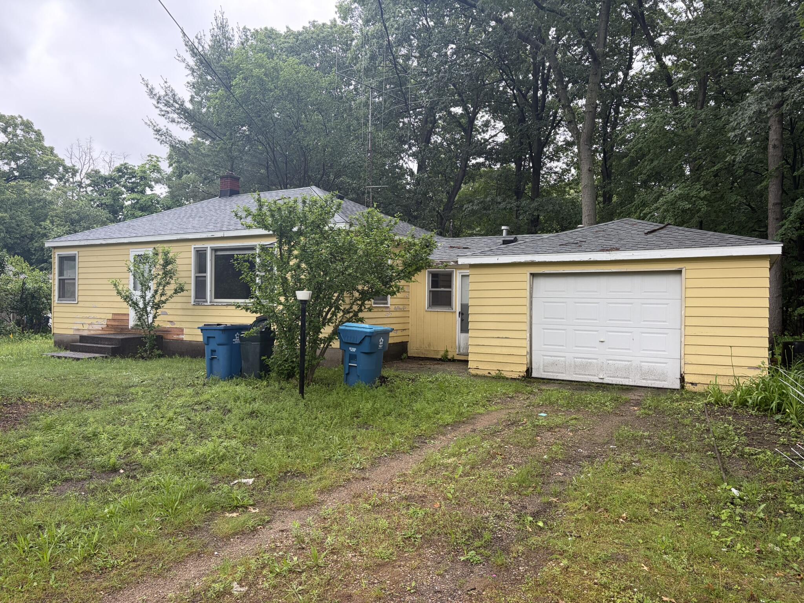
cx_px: 402
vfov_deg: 53.1
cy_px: 302
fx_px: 604
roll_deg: -0.2
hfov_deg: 67.3
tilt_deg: -0.1
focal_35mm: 26
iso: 64
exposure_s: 1/489
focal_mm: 5.96
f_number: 1.6
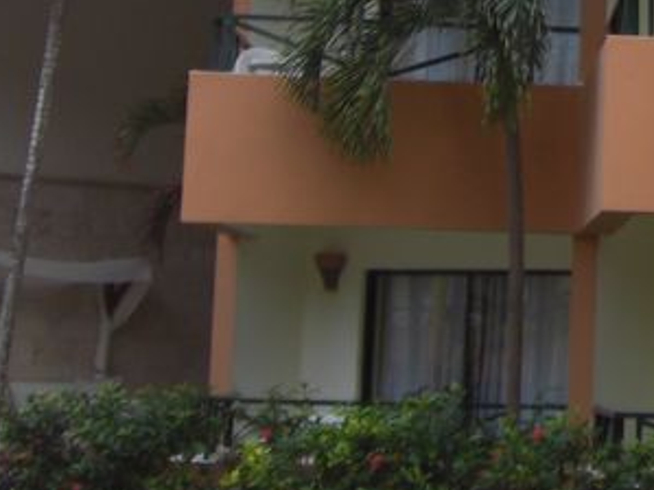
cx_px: 1024
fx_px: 2455
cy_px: -177
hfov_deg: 14.1
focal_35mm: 130
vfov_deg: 11.1
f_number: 2.7
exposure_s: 1/160
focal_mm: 6.2
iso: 64
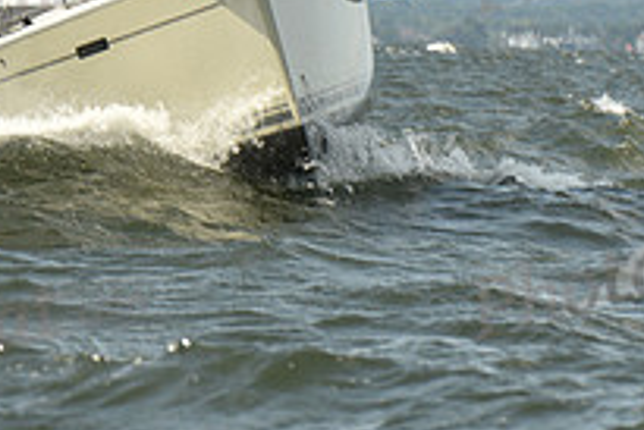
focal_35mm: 567
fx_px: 10150
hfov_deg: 3.6
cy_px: 140
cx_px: 311
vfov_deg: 2.4
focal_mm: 200
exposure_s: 1/800
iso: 250
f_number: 9
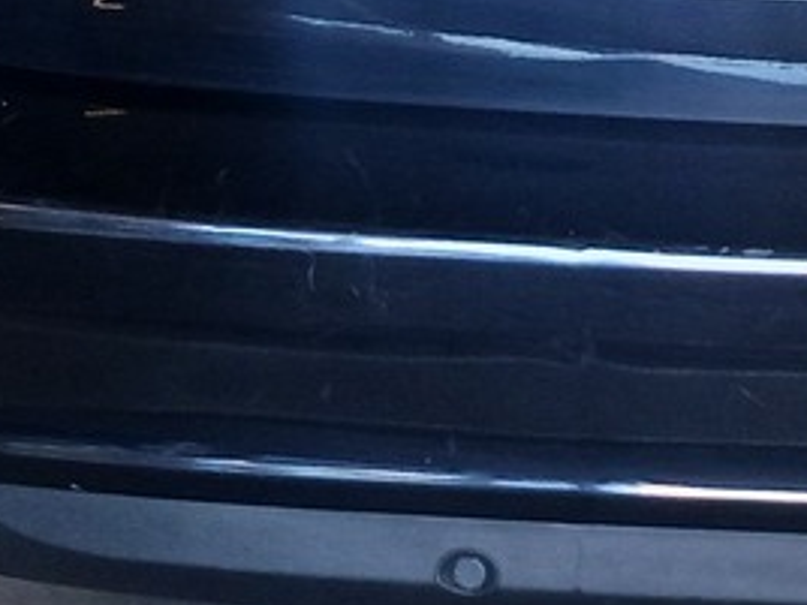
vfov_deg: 10.0
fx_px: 3380
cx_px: 894
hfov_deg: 13.3
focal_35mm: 145
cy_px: -187
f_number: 1.8
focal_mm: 4
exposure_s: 1/50
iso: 200
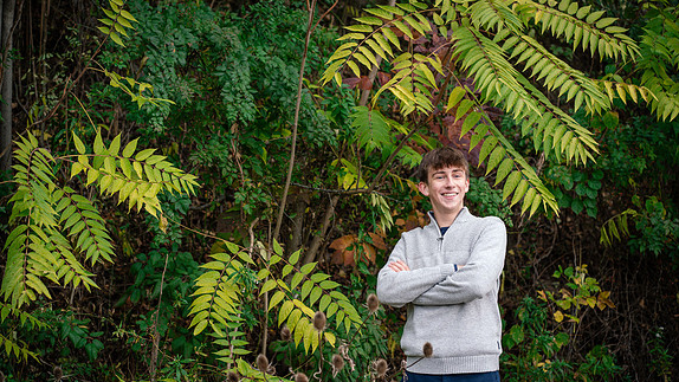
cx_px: 337
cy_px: 210
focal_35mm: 90
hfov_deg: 23.7
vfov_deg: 13.4
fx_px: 1621
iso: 640
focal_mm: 85
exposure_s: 1/60
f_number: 3.5
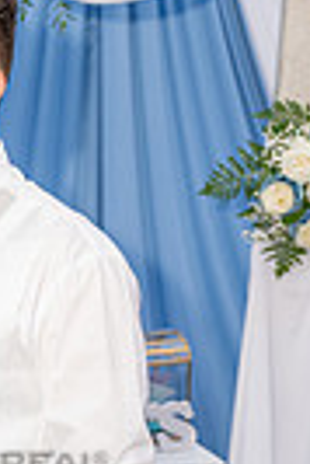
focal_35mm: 81
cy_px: 454
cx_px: -164
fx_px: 1043
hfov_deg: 15.5
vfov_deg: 24.0
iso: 250
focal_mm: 24
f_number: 3.2
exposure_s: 1/100
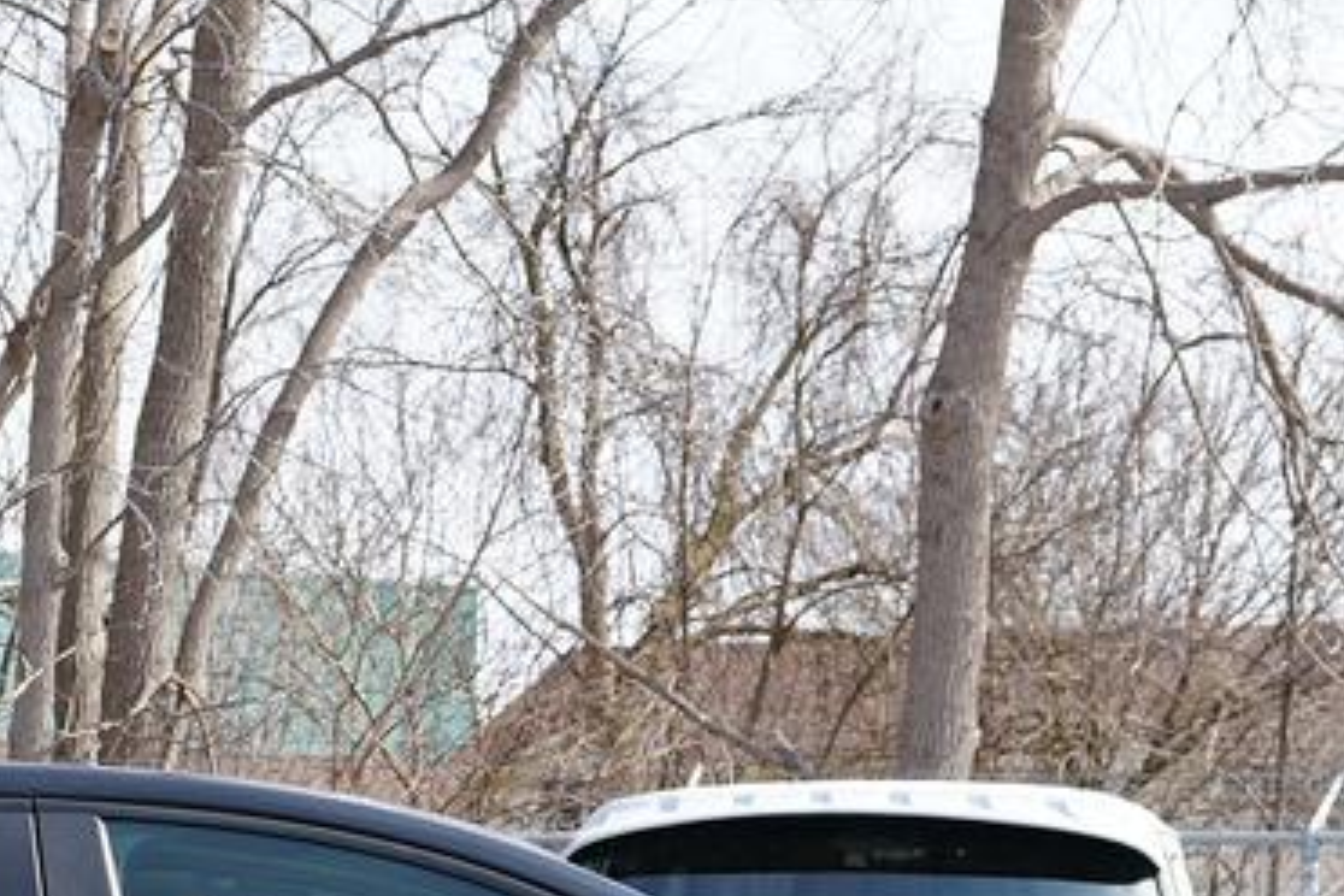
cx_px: 220
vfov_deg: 11.3
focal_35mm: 117
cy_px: 1254
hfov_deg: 17.3
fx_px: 4368
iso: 100
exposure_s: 1/250
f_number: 5
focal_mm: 34
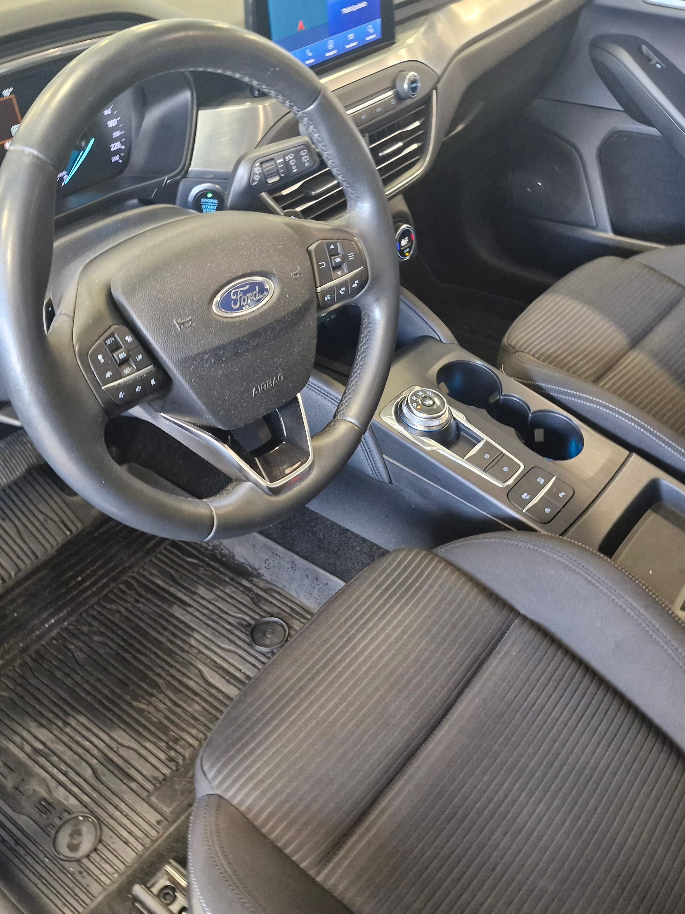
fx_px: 818
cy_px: 458
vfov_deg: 58.4
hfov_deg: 45.4
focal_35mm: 31
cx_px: 358
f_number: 1.8
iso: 640
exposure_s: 1/50
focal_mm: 5.54
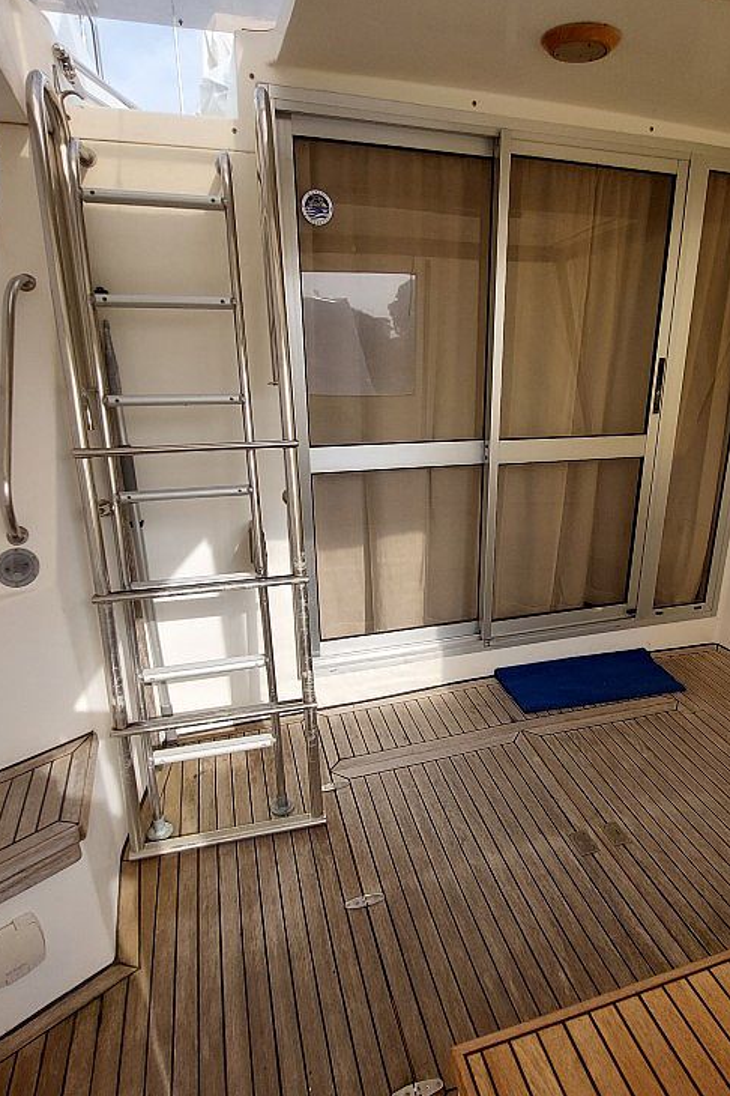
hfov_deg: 64.2
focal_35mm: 19
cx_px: 424
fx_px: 578
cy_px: 568
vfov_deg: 86.9
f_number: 2.2
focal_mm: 1.74
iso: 50
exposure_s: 1/585
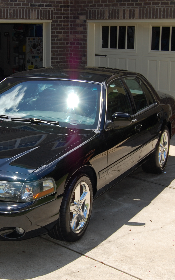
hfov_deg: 17.5
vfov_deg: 27.8
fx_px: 565
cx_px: 43
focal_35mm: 74
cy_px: 141
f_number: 7.1
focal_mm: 32
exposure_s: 1/500
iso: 200
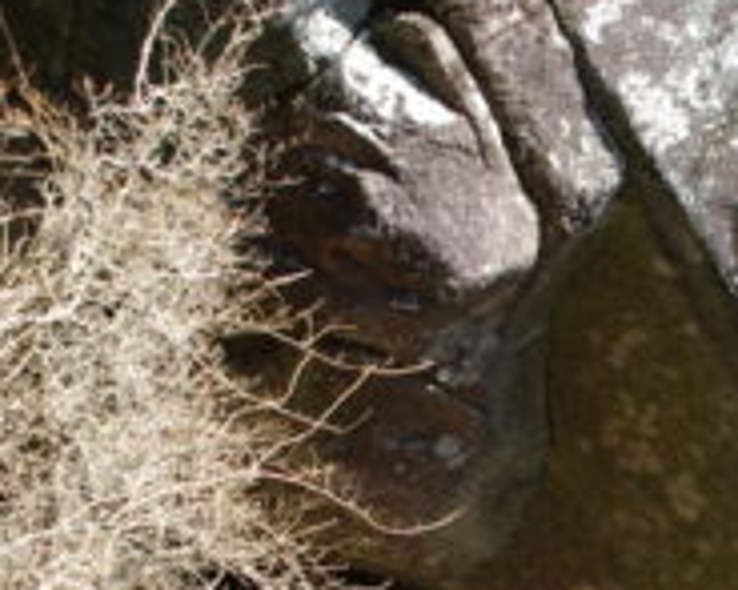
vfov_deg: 14.6
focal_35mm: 103
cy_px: 618
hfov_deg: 18.0
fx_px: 2249
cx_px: 806
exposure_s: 1/90
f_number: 5.6
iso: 100
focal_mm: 28
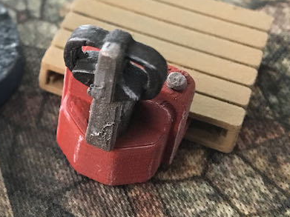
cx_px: -44
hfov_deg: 19.6
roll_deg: -1.7
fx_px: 796
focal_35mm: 95
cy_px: 46
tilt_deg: -43.7
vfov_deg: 15.5
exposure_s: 1/24
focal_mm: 4.15
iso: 200
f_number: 2.2
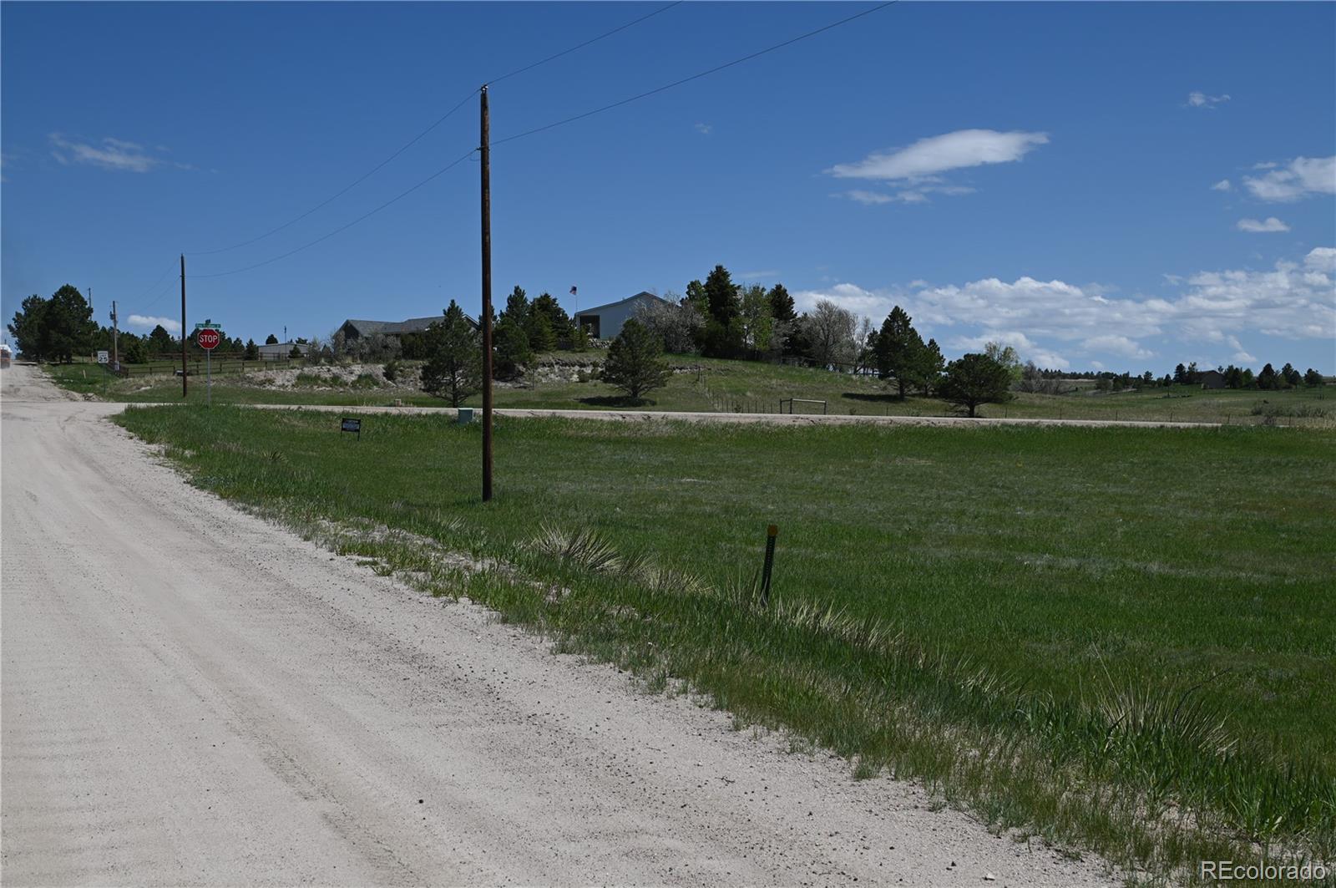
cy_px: 444
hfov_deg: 41.2
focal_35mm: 48
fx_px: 1779
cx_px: 668
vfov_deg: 28.0
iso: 100
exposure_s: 1/500
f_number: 8
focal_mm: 48
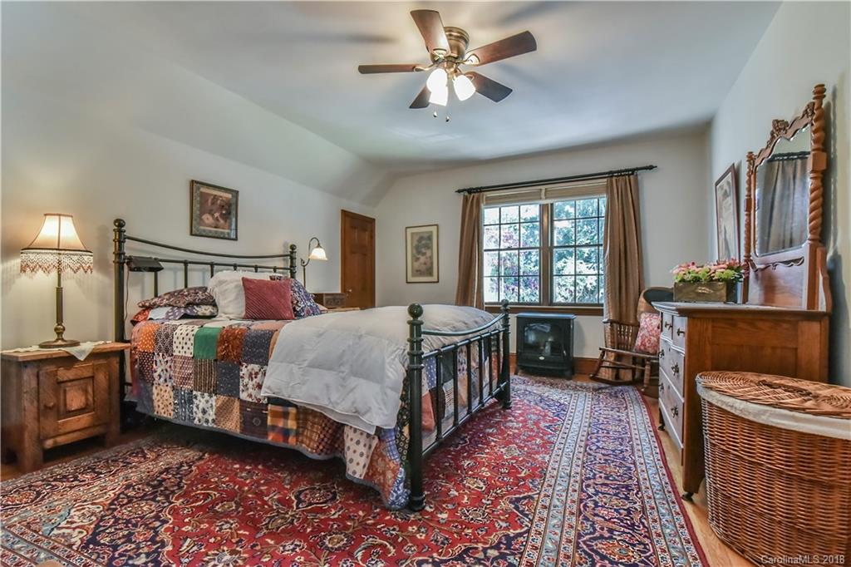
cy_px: 284
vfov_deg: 73.7
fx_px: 378
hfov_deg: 96.8
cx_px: 426
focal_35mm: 16
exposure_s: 1/80
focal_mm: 16
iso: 4000
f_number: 9
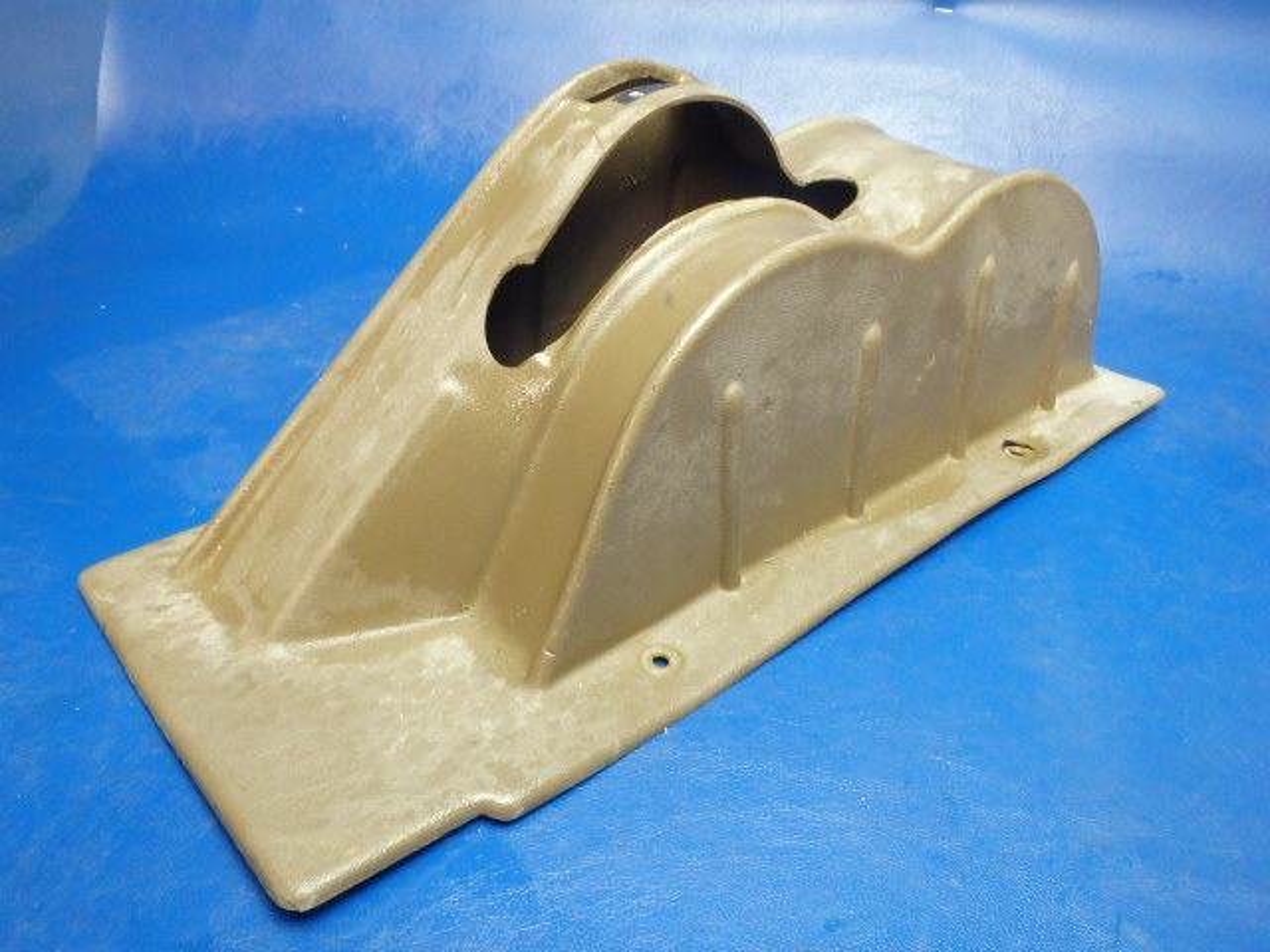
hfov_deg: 63.4
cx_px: 635
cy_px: 476
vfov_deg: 49.7
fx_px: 1027
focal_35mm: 28
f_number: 3.9
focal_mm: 5
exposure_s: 1/30
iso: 800
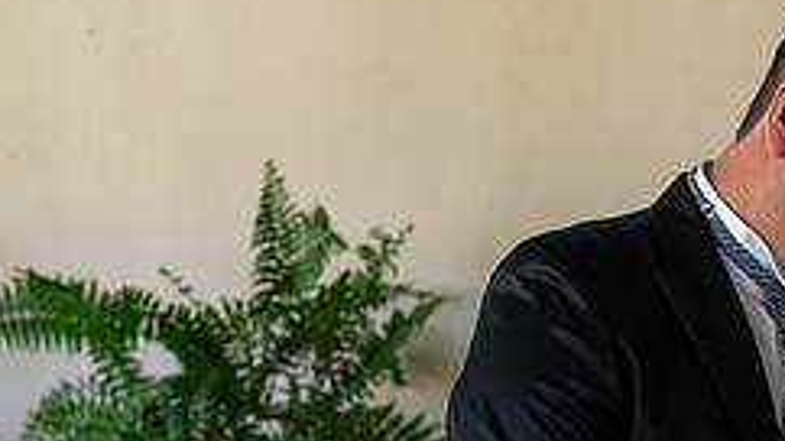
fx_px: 1831
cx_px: 811
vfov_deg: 13.4
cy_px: 527
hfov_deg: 23.1
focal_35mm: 88
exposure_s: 1/320
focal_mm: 35
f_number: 3.5
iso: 1600
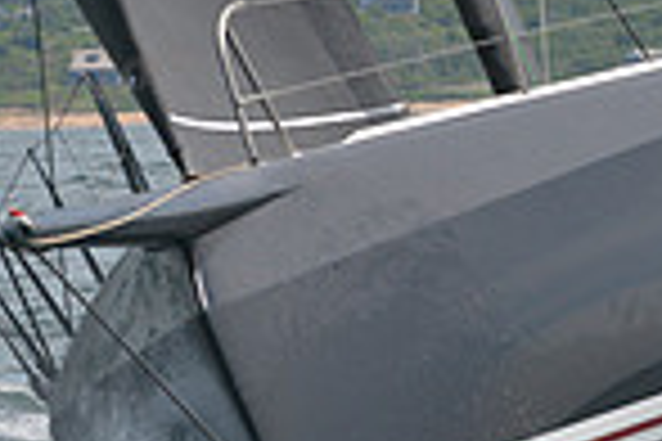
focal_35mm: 791
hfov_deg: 2.6
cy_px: 295
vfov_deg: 1.7
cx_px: 432
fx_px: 14544
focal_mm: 200
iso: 280
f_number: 9
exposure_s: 1/800
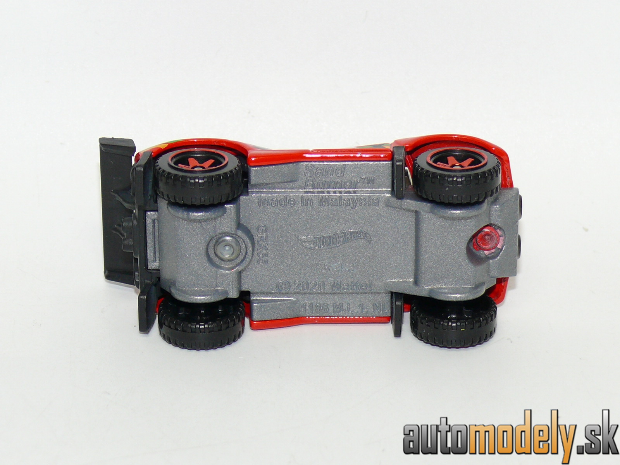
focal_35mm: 130
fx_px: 2328
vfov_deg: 11.4
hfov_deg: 15.2
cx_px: 310
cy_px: 232
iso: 100
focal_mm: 15.5
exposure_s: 1/30
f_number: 3.2
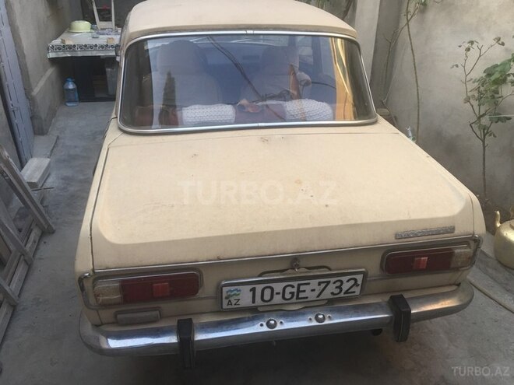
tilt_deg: -28.3
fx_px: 431
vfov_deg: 48.2
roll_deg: -0.4
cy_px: 192
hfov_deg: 61.7
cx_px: 257
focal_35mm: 29
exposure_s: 1/100
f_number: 2.2
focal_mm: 4.15
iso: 40
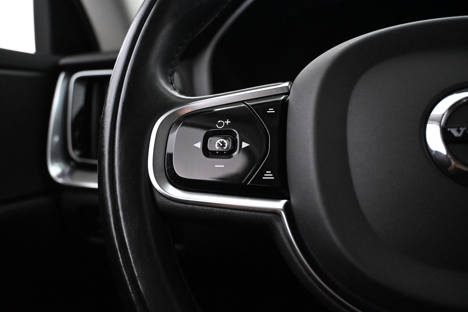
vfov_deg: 42.6
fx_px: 400
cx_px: 234
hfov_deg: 60.7
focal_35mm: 31
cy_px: 156
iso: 5600
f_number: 3.8
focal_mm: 20.5
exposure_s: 1/60
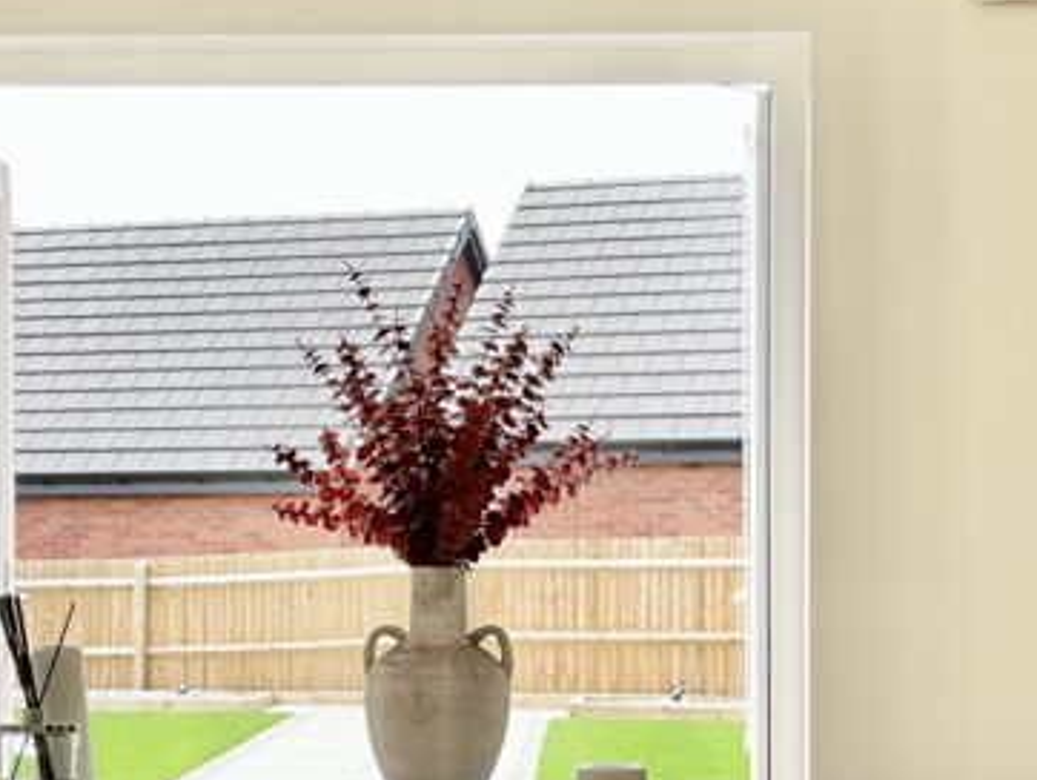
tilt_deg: -4.4
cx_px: 547
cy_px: 743
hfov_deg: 23.8
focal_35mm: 82
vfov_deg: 17.7
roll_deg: -0.5
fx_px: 2458
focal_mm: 3
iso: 20
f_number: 1.8
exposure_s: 1/189
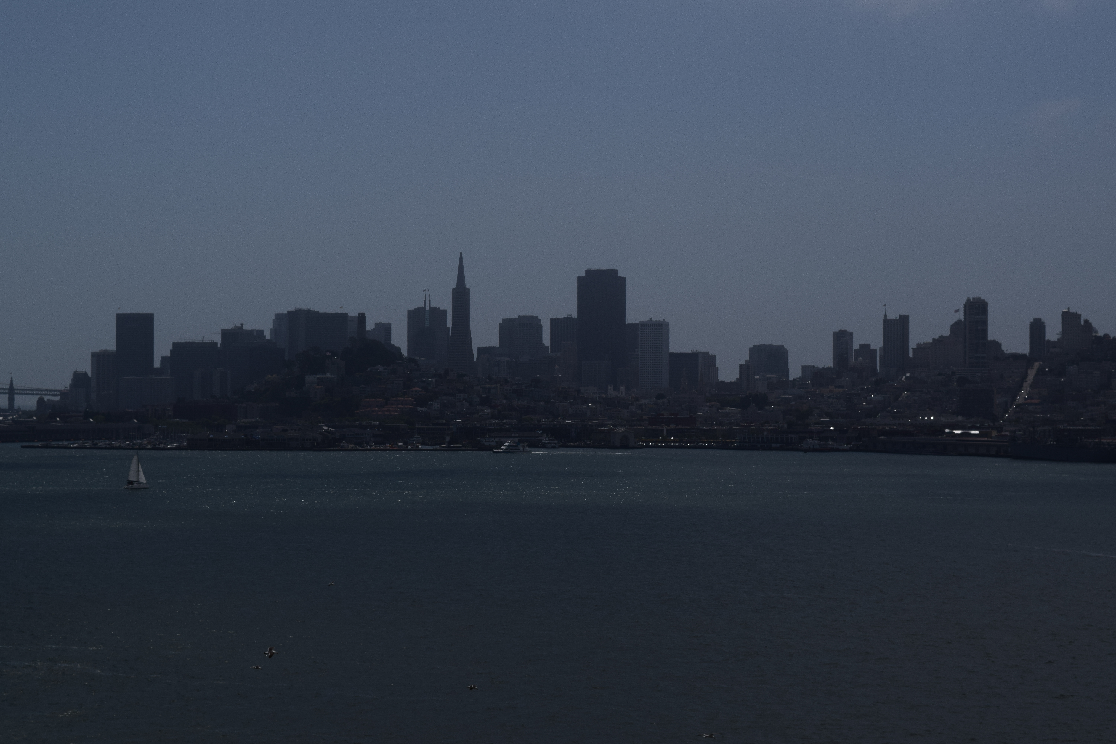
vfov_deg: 16.6
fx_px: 2557
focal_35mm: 82
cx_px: 558
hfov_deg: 24.6
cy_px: 372
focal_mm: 55
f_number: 13
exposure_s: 1/1250
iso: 200
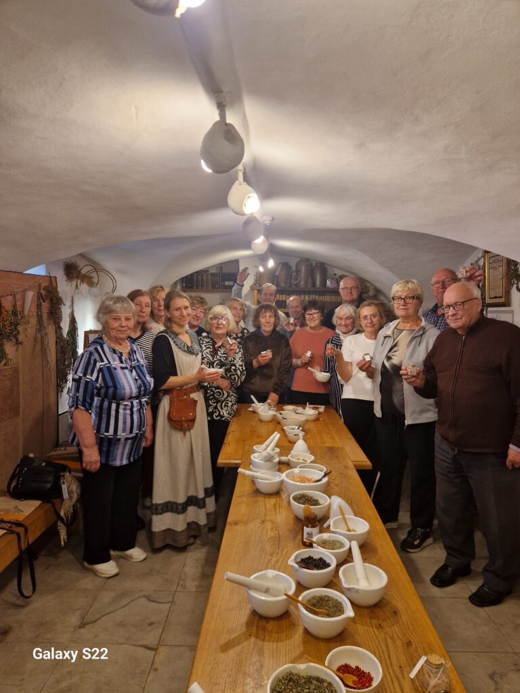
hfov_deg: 58.9
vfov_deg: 73.9
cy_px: 346
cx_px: 260
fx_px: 461
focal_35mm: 23
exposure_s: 1/100
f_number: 1.8
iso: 200
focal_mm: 5.4
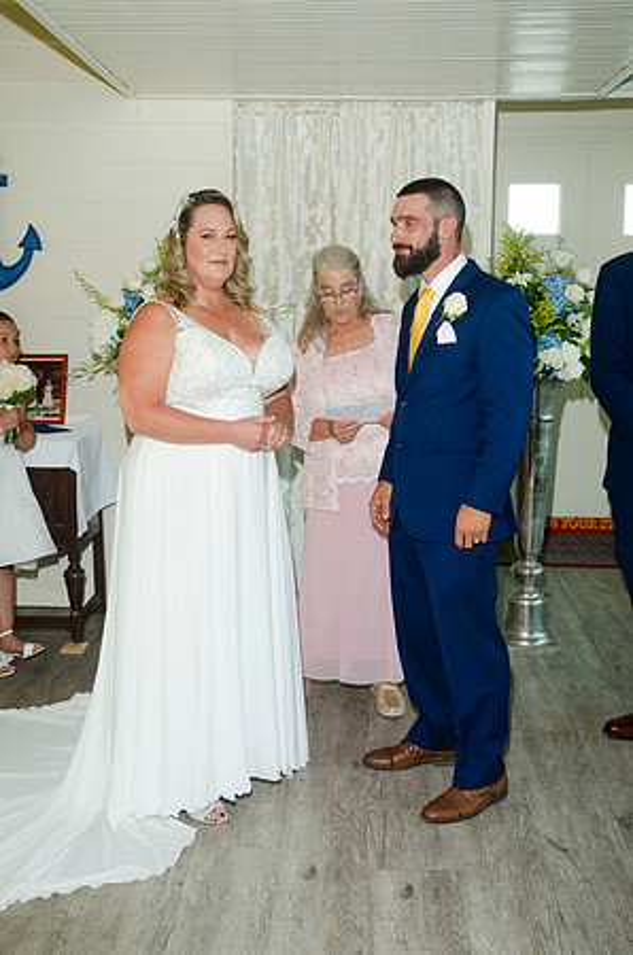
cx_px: 316
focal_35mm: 40
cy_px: 478
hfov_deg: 32.9
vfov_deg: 48.0
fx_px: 1073
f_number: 5.6
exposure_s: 1/125
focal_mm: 27
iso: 400
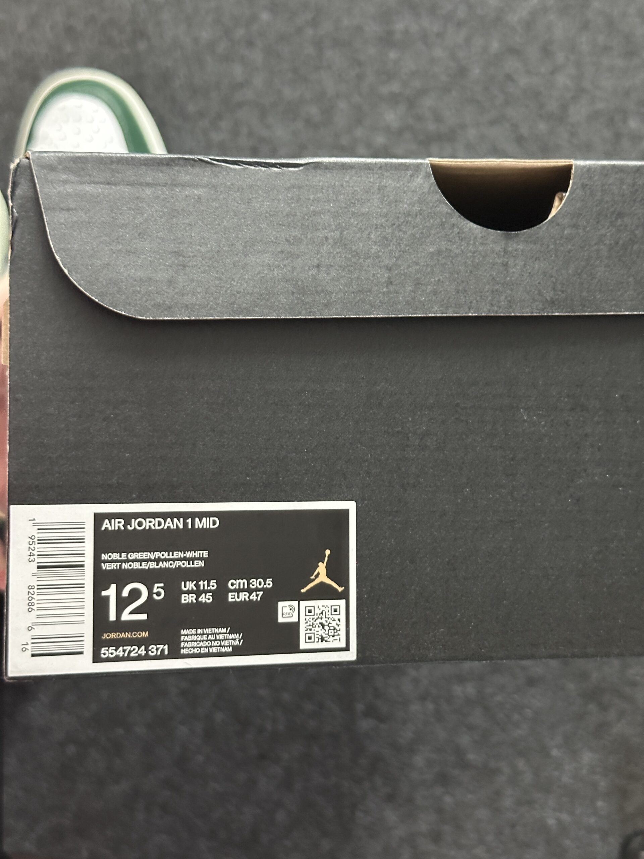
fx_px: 1191
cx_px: 322
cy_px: 430
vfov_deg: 39.7
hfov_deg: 30.3
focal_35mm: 48
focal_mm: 6.86
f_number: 1.78
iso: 500
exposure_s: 1/25
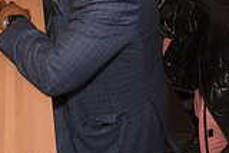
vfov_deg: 14.7
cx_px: -16
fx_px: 554
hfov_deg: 22.2
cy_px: -76
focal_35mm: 87
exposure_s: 1/400
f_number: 3.5
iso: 1250
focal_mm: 24
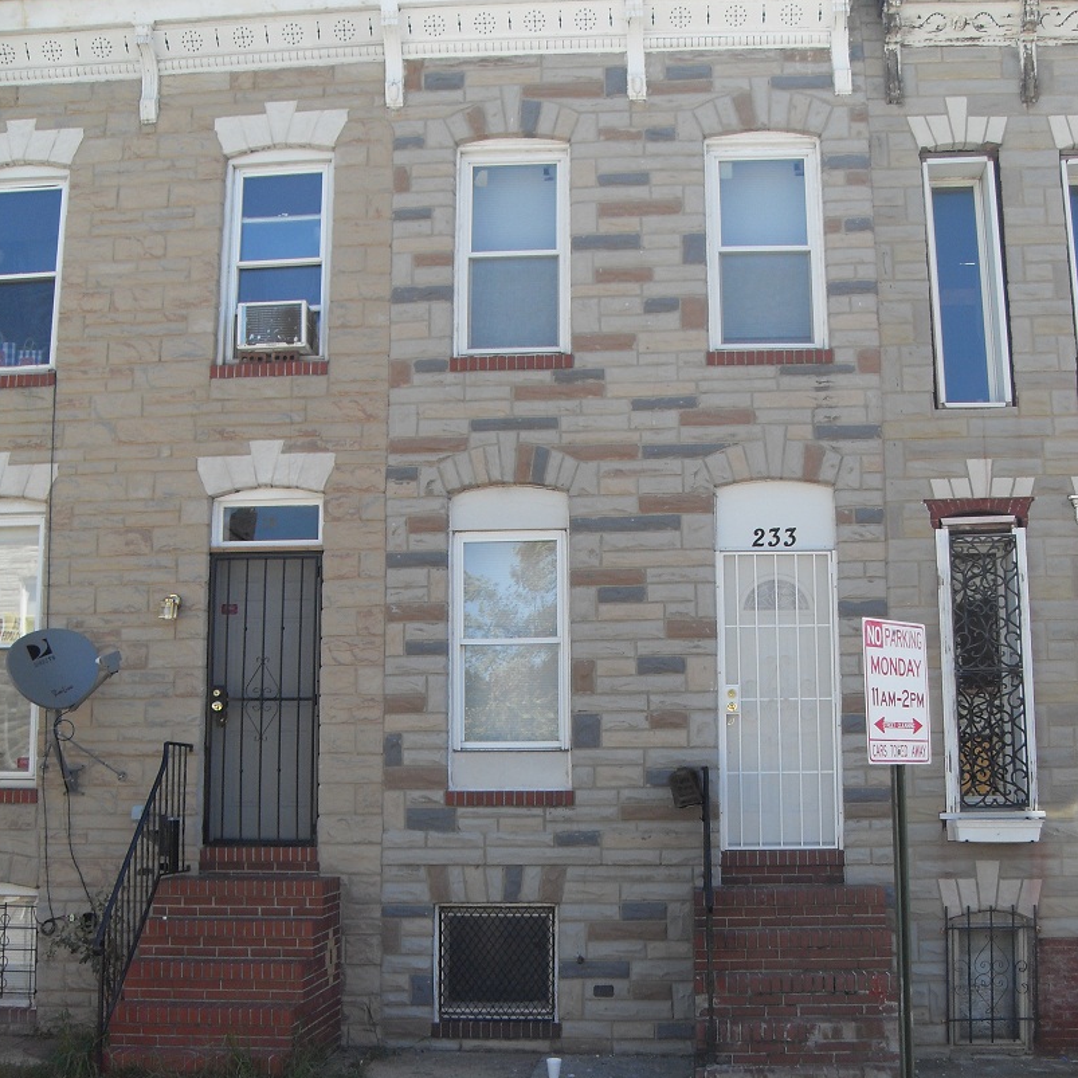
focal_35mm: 41
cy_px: 574
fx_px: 1445
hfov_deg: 40.9
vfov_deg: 40.9
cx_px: 544
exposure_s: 1/90
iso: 80
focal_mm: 6.3
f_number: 7
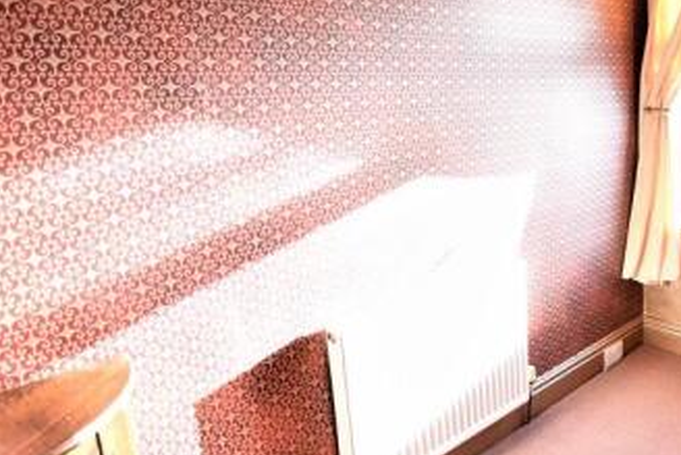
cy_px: 211
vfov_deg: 43.6
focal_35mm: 30
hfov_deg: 55.9
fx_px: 568
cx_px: 576
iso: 200
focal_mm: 10
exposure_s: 1/25
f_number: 4
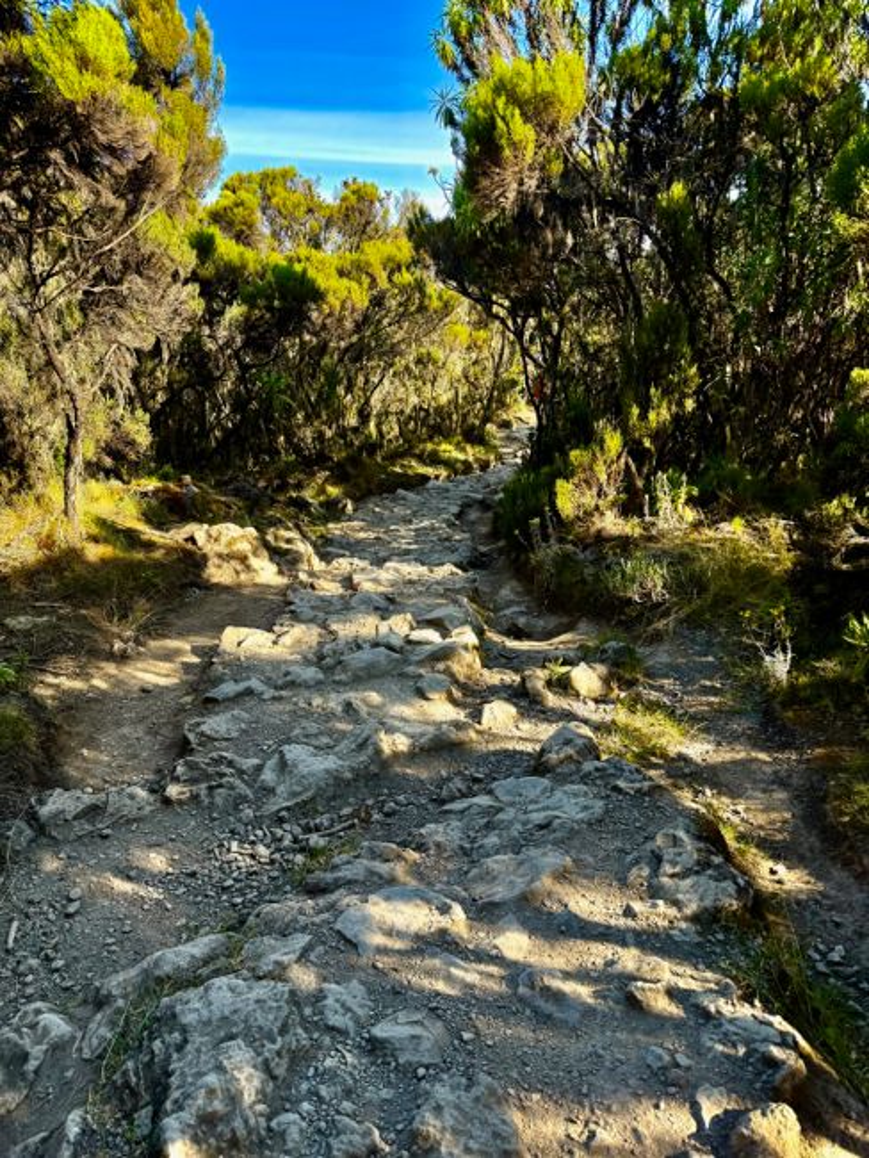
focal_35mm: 24
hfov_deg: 56.8
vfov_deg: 71.6
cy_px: 579
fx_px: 803
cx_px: 434
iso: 100
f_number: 1.78
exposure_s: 1/440
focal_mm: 6.76
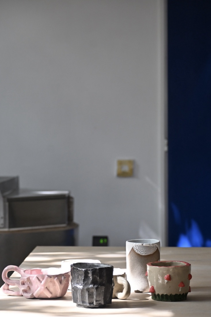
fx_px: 989
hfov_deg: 12.2
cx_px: 106
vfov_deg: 18.2
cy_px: 158
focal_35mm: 112
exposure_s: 1/125
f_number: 4.8
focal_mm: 75
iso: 800
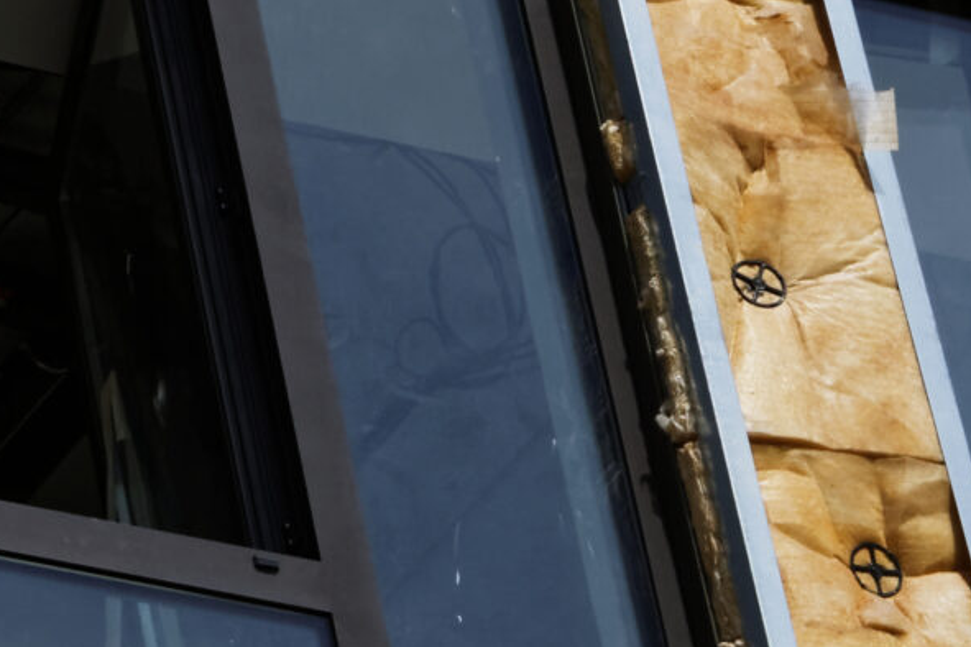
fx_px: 10869
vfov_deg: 3.4
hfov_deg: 5.0
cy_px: -203
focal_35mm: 403
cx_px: -955
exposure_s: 1/1250
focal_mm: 62
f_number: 16
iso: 320
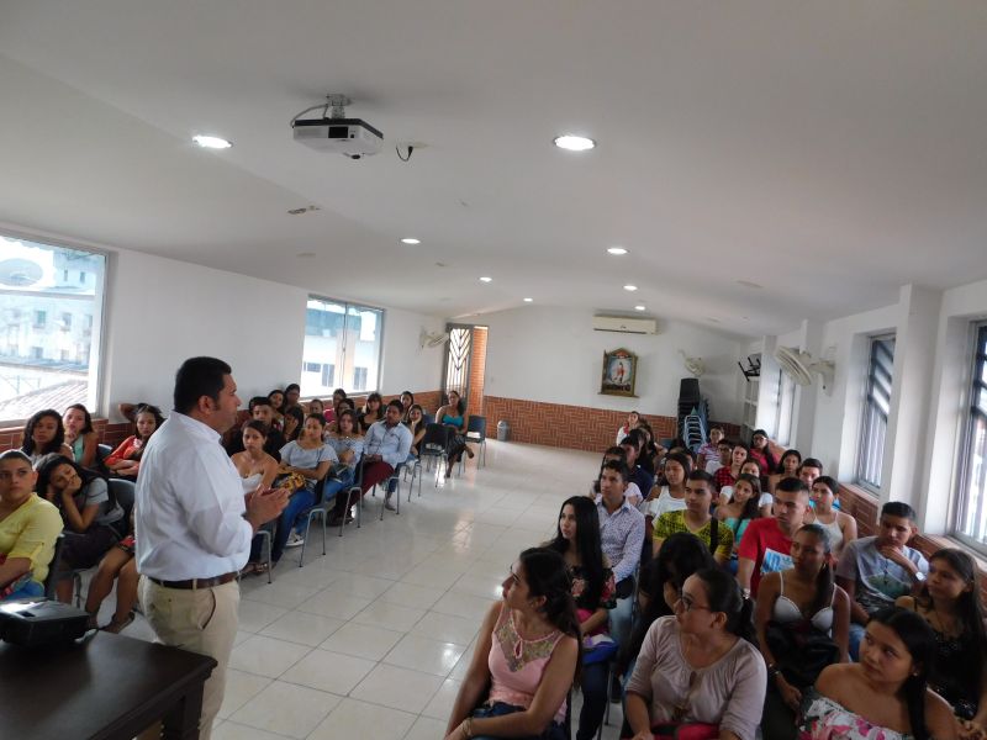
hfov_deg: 73.9
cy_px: 370
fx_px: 656
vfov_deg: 58.9
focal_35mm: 23
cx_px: 494
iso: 220
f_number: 3
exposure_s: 1/30
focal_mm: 4
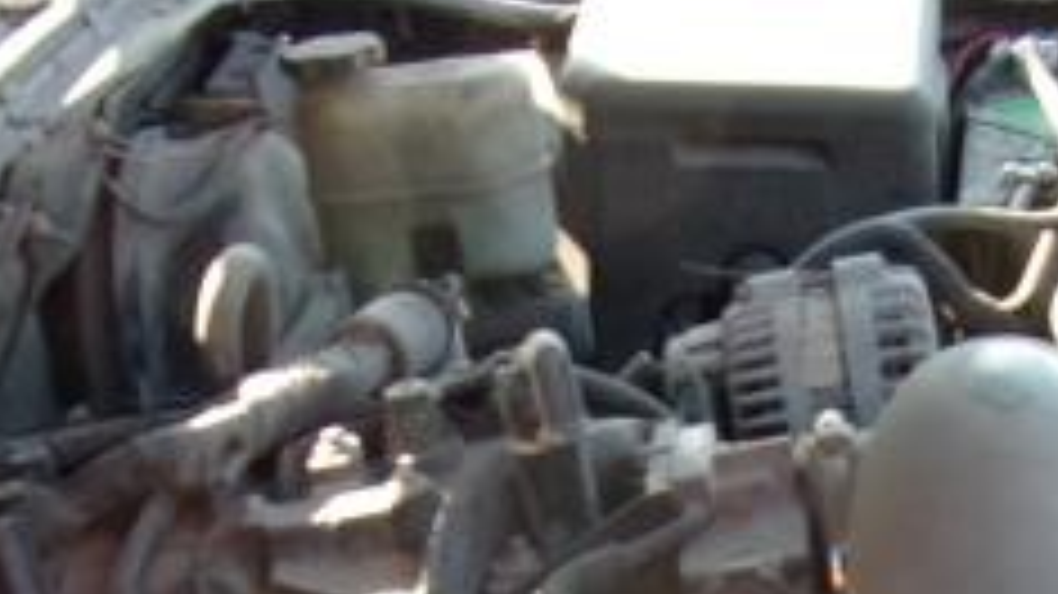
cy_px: 1017
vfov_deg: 12.6
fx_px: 2496
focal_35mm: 89
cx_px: 896
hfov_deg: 23.5
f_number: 3.3
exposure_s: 1/100
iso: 80
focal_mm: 4.3
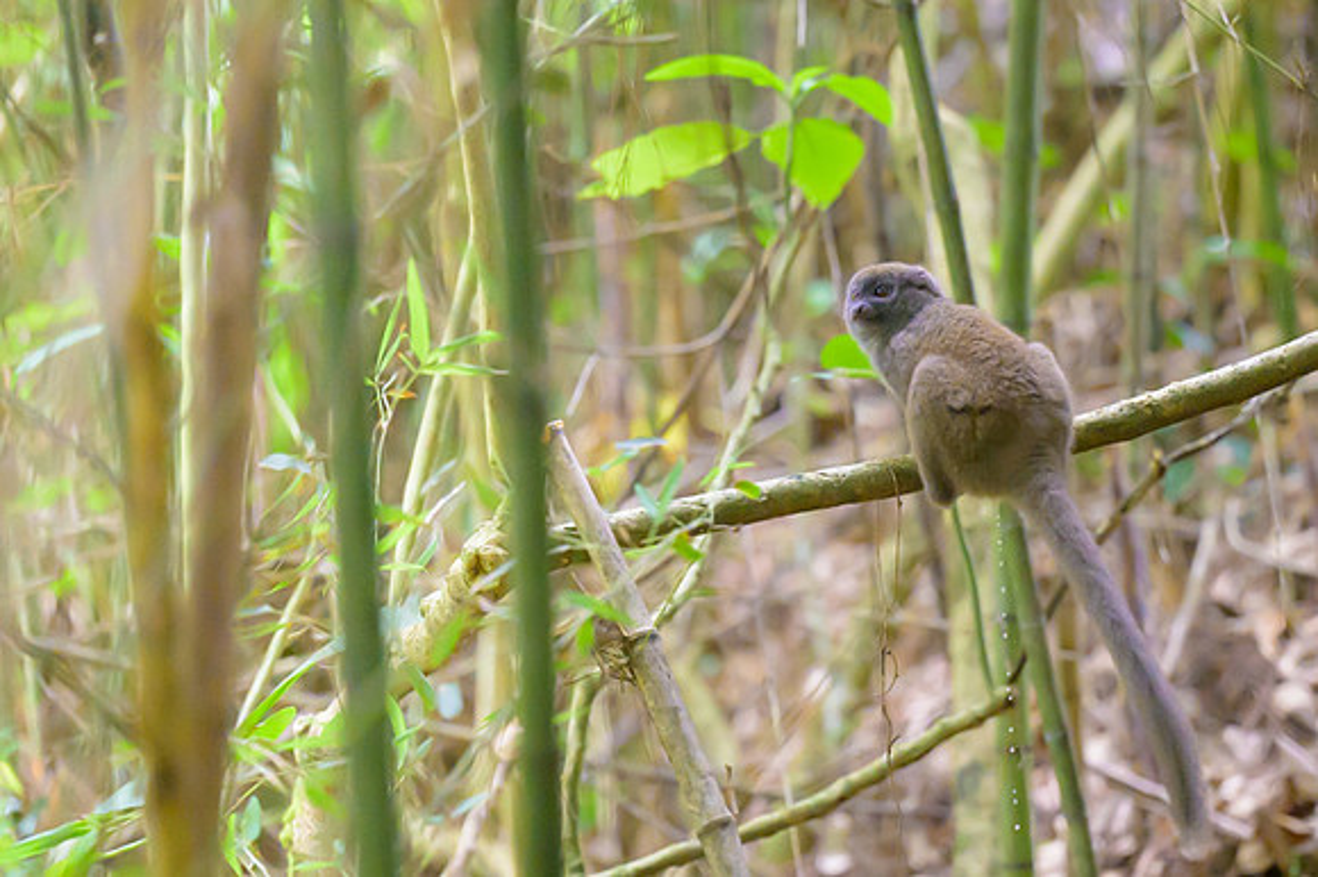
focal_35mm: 137
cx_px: 785
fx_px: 5003
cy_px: 415
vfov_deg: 10.0
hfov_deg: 15.0
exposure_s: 1/1250
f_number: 2.8
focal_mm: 110
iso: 16000
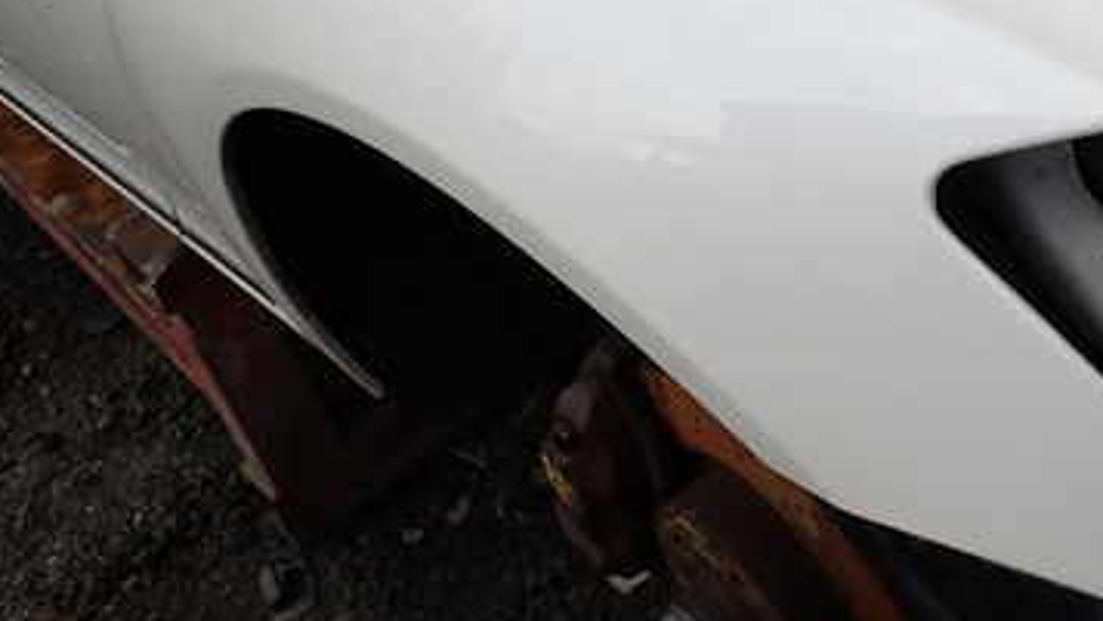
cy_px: 90
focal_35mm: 55
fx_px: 1609
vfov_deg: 21.5
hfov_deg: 37.7
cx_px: 658
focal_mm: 5.4
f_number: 3.2
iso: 100
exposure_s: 1/800
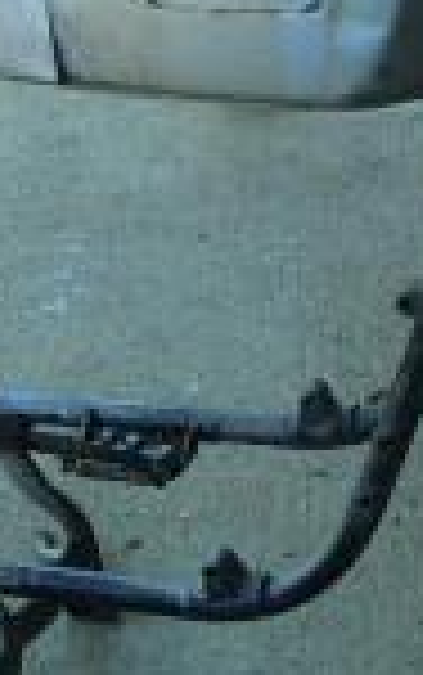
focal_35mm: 136
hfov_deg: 9.5
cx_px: -90
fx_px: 2504
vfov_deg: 15.3
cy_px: 230
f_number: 2.8
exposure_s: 1/80
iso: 80
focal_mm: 7.1
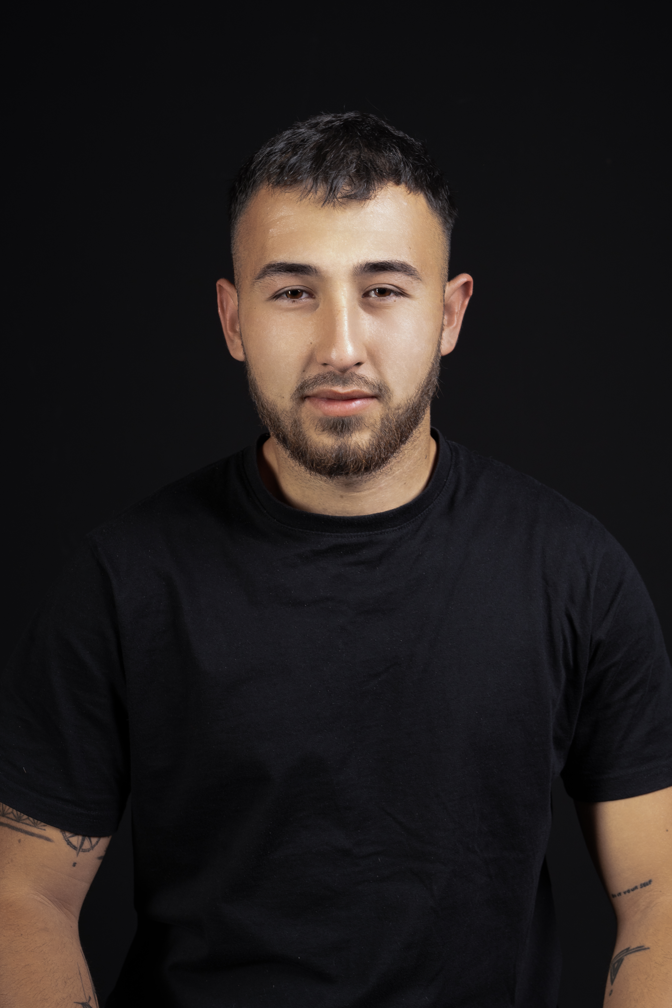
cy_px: 504
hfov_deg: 27.0
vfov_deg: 39.6
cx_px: 336
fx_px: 1400
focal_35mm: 50
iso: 400
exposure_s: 1/125
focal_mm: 50
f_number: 6.3
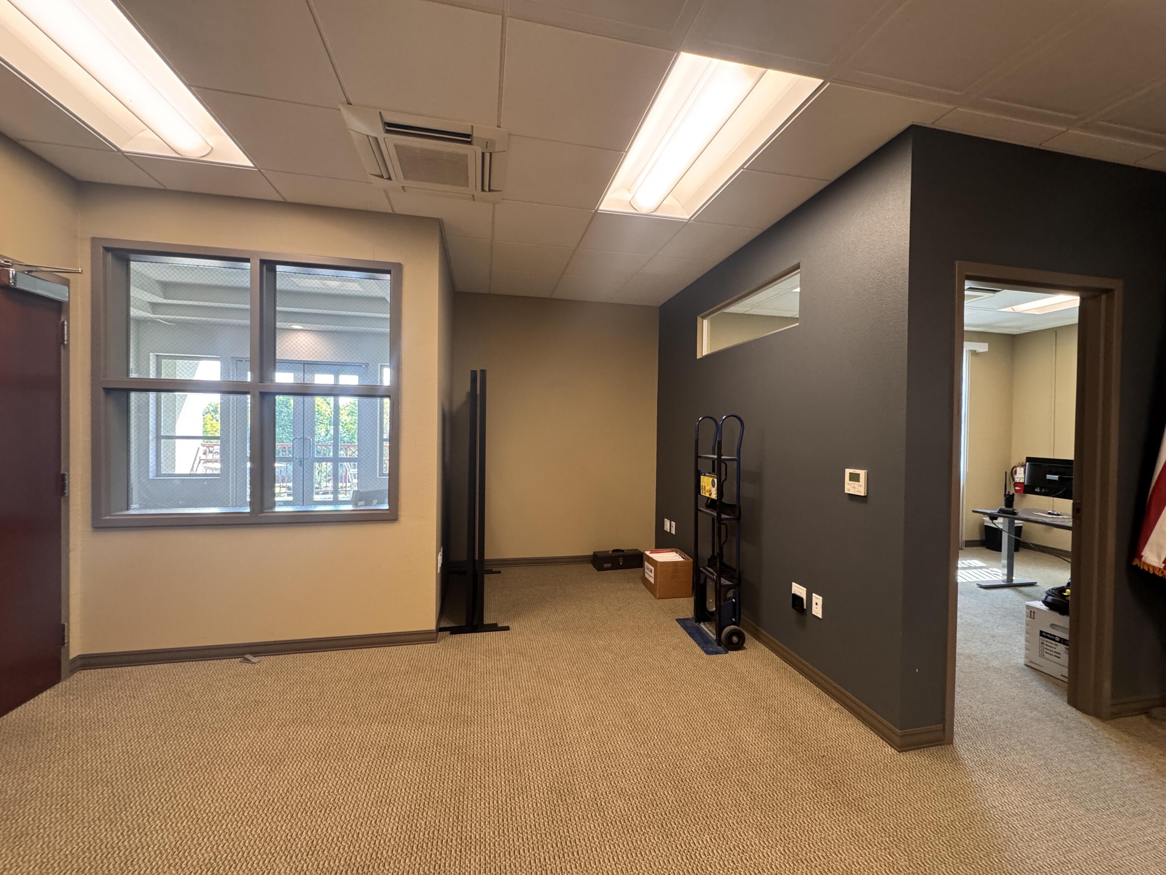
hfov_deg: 102.1
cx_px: 583
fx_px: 472
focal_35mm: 14
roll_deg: -0.8
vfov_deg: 85.7
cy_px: 438
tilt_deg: -0.9
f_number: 2.2
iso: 320
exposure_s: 1/60
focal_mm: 2.22
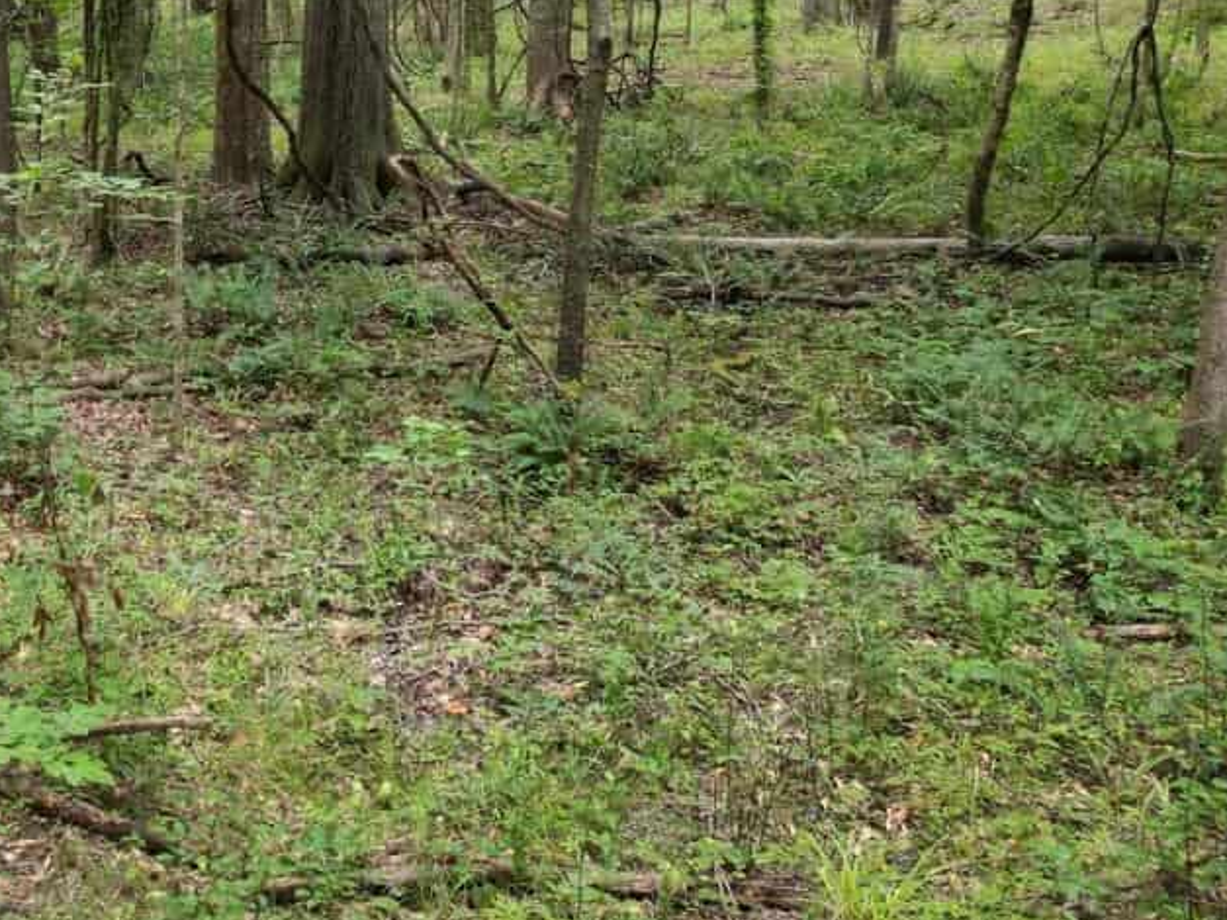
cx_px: 72
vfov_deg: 28.5
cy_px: 88
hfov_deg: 36.0
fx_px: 1737
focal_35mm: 49
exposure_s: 1/50
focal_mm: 6.7
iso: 110
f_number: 1.7
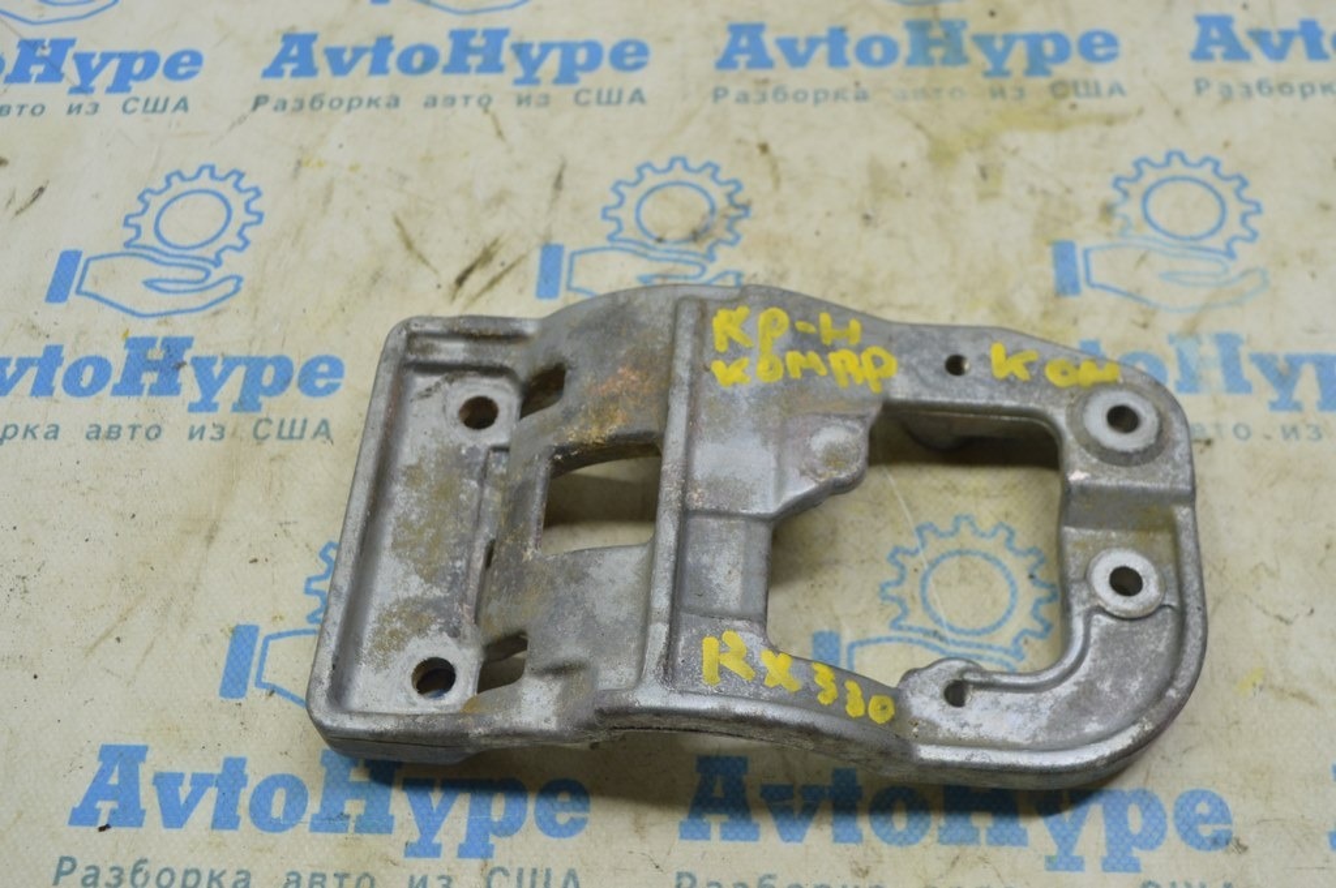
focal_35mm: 42
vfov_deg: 31.8
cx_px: 668
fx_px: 1557
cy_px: 444
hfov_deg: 46.4
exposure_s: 1/30
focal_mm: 28
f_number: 5.6
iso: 400
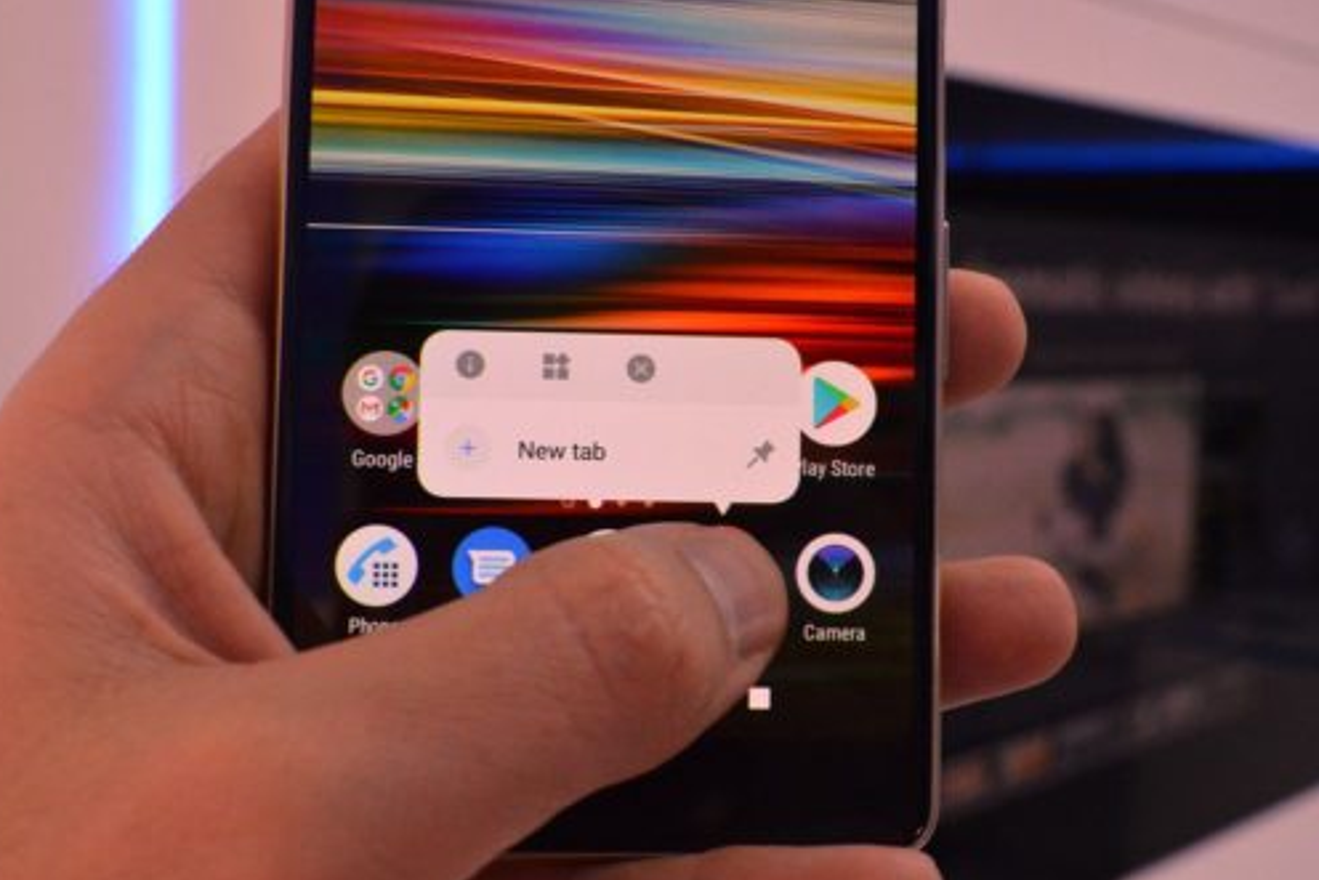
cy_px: 443
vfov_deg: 25.7
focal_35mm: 53
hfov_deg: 37.7
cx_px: 758
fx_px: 1928
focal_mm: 29
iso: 3200
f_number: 10
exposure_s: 1/250
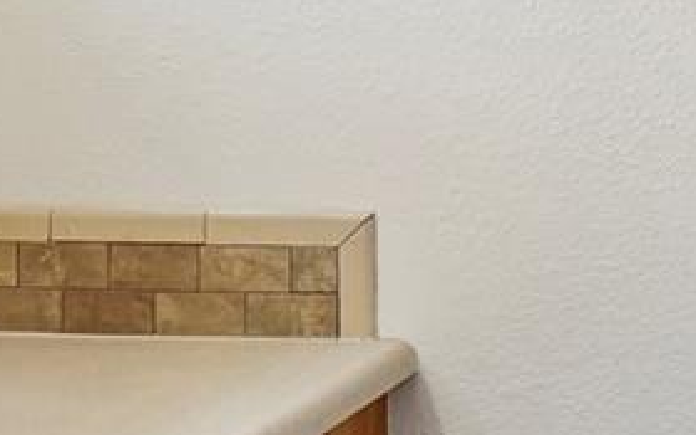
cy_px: -52
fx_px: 1819
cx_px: 1056
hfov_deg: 18.9
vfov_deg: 13.3
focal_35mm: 96
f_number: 8
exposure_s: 1/60
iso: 400
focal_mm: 11
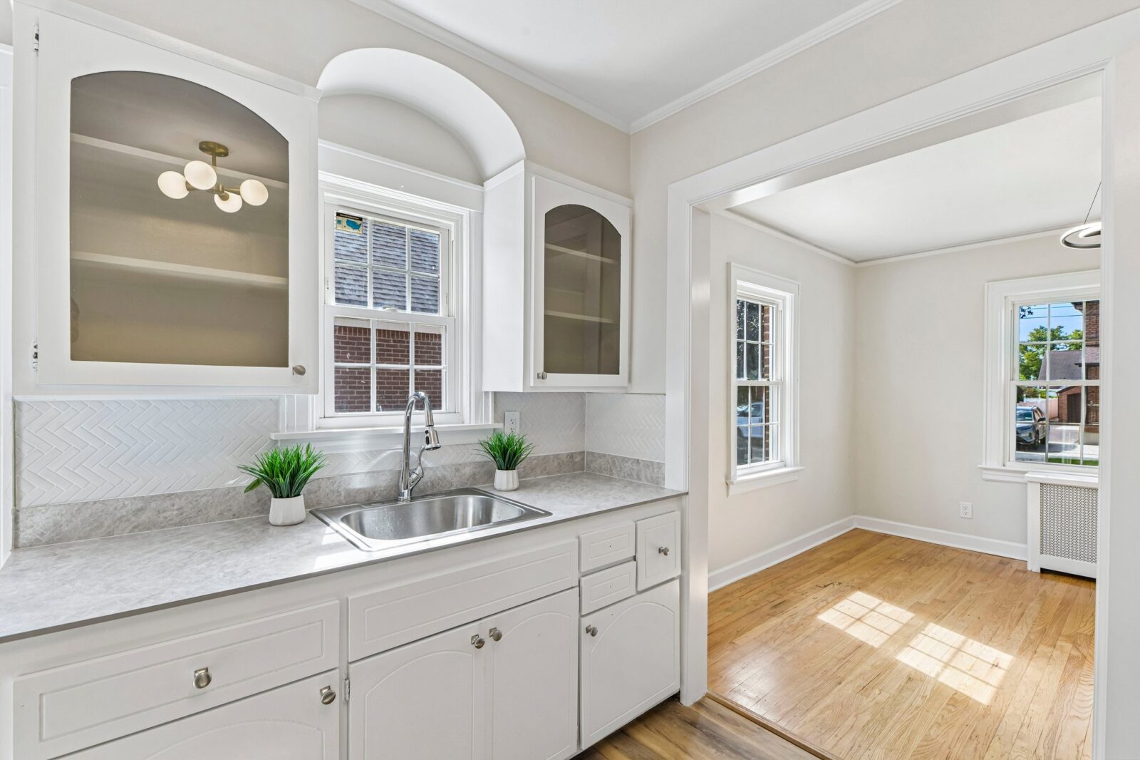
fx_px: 507
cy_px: 380
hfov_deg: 96.7
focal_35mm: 16
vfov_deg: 73.7
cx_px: 570
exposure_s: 1/30
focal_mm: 16
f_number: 9
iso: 160
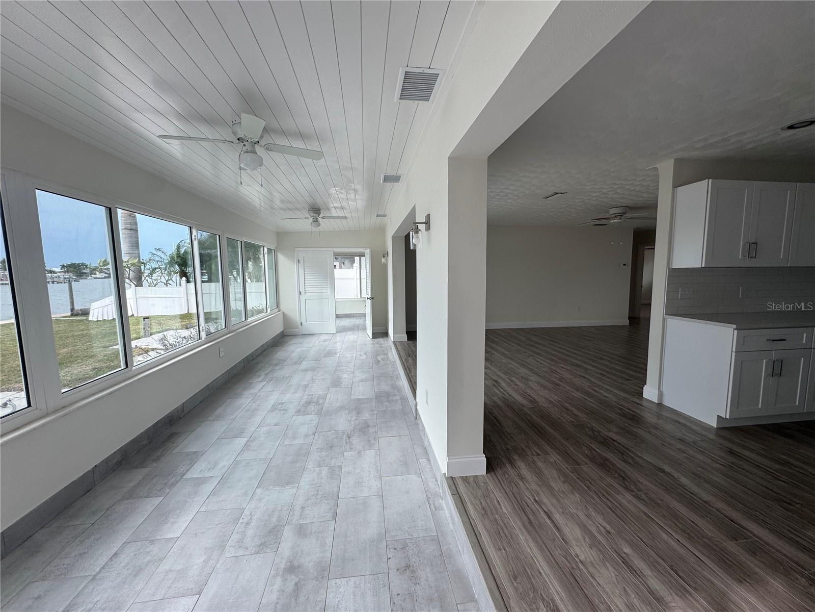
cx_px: 408
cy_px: 306
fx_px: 330
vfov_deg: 85.7
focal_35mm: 14
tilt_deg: -3.6
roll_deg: +0.3
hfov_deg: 102.1
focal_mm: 2.22
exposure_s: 1/168
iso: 40
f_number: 2.2
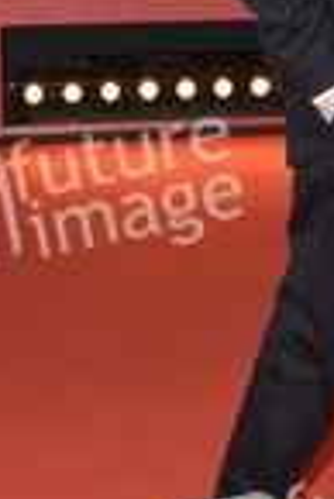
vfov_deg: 15.3
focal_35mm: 132
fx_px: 1832
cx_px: 441
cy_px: 28
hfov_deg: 10.2
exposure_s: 1/250
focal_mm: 32
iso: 640
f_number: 5
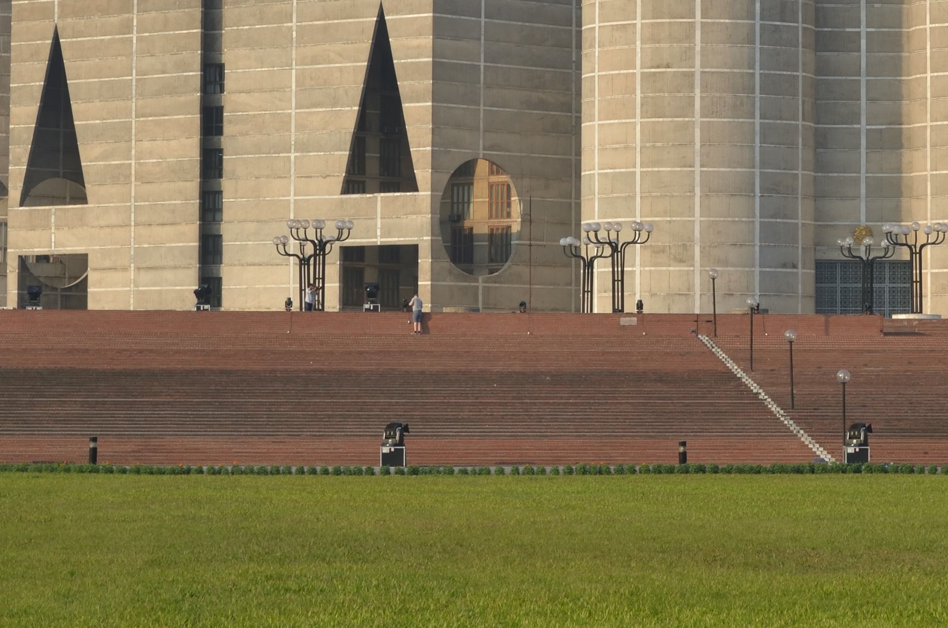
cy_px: -6
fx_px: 4599
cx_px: 764
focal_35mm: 175
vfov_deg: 7.8
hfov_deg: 11.7
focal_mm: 50
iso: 125
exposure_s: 1/125
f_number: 11
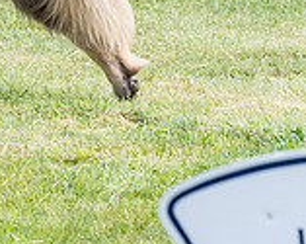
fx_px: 5704
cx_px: -230
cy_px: -232
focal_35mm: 631
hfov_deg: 3.1
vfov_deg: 2.4
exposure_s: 1/1250
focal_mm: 138
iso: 500
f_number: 5.6
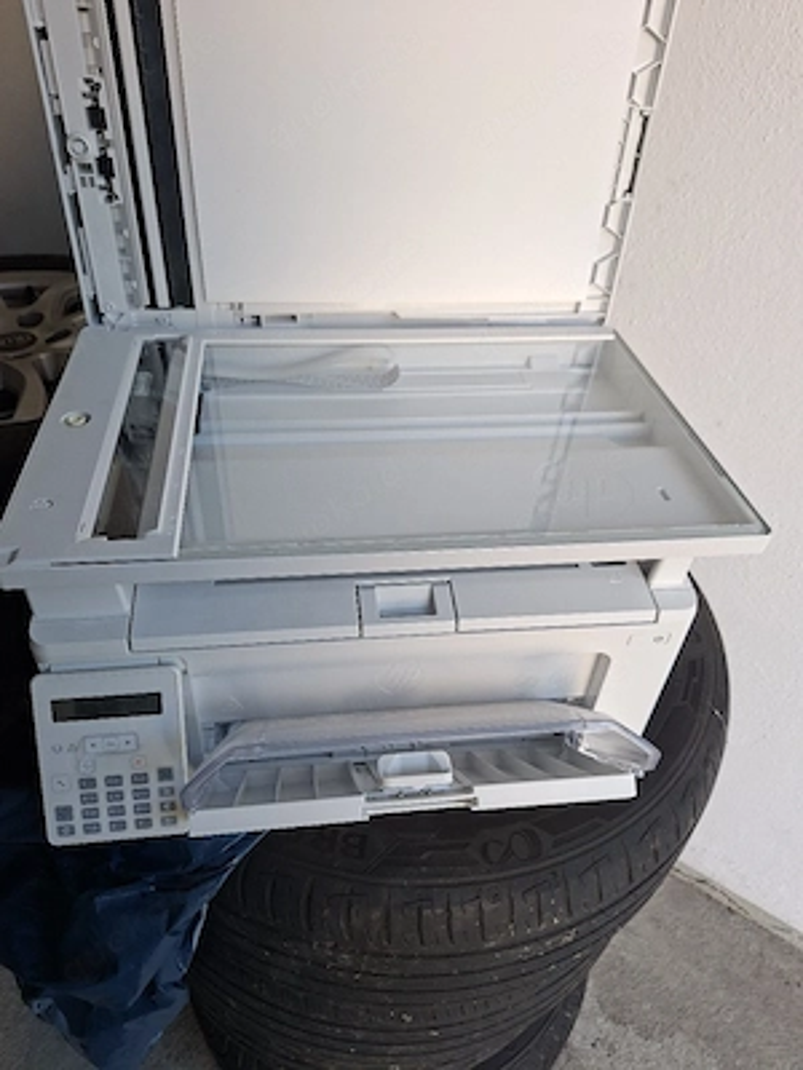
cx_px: 402
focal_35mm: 23
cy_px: 535
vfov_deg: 73.9
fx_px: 711
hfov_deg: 58.9
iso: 64
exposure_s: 1/120
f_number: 1.8
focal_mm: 5.54
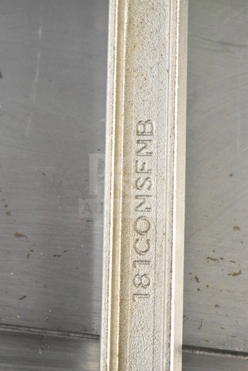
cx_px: 124
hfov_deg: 16.6
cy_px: 186
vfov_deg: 24.6
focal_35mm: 82
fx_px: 852
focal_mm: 55
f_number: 5.6
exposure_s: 1/100
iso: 14400
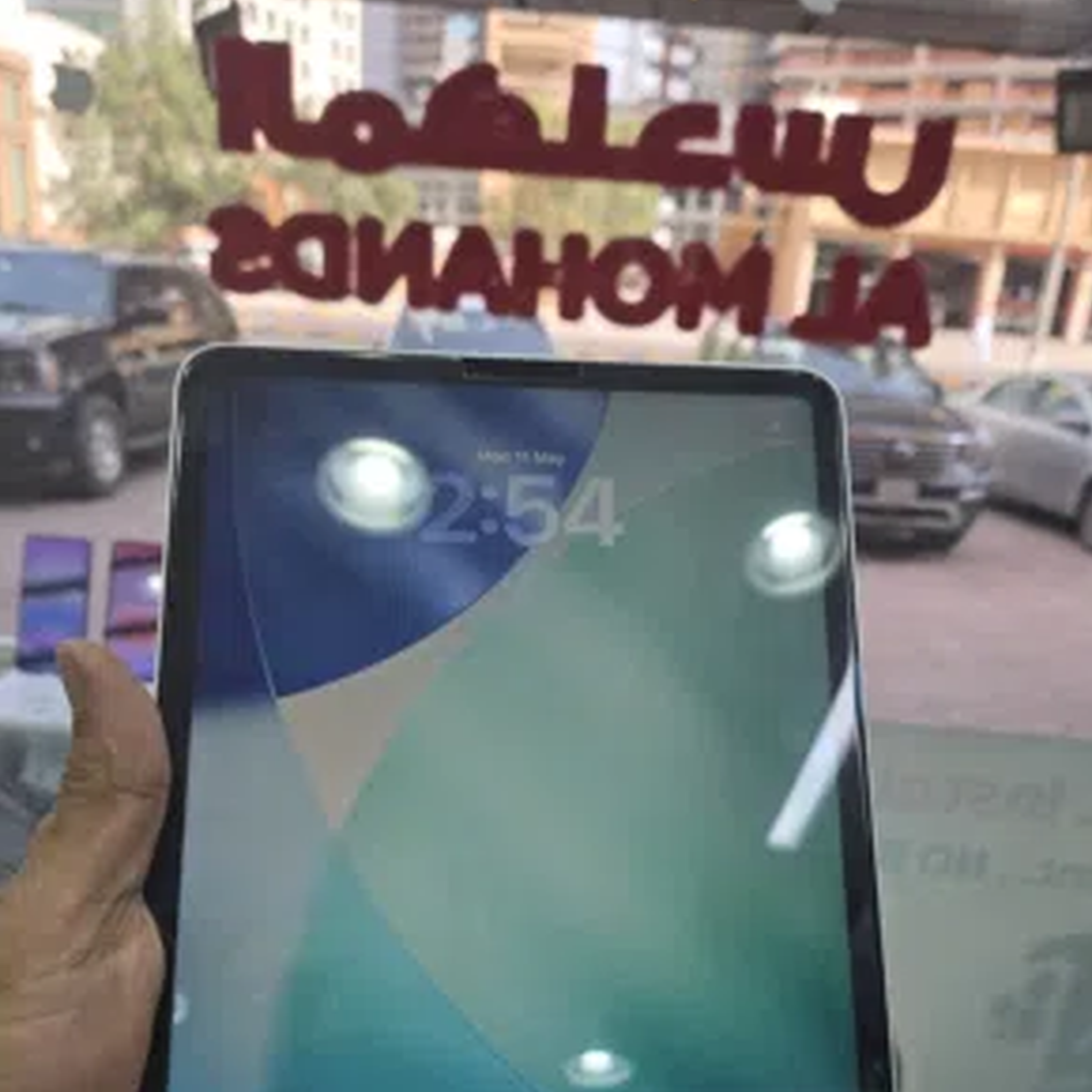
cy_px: 693
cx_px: 561
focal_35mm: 28
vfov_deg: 56.5
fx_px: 999
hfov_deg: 57.3
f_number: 1.8
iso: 80
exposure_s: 1/1262
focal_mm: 5.4
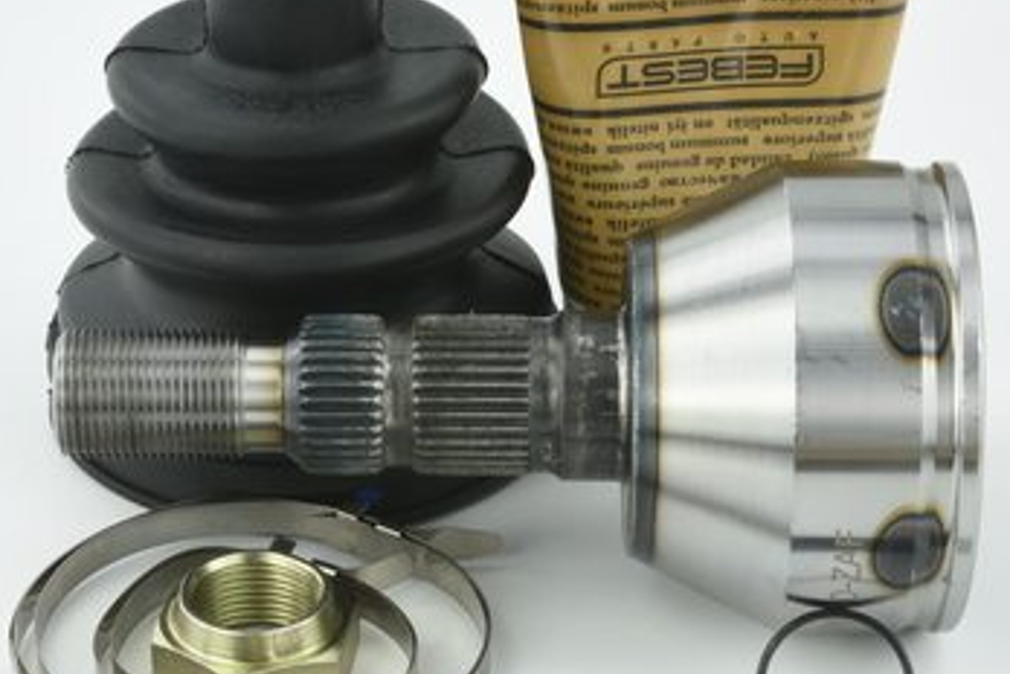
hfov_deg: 16.5
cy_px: 383
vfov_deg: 11.1
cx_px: 505
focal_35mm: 124
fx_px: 3479
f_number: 32
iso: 64
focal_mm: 60
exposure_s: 1/2.5
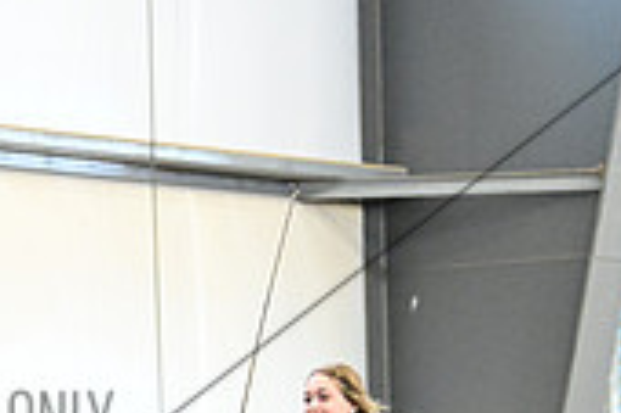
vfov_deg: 3.9
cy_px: 612
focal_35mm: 349
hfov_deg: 5.9
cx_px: -66
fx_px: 6014
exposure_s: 1/404
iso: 8000
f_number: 3.2
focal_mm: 102
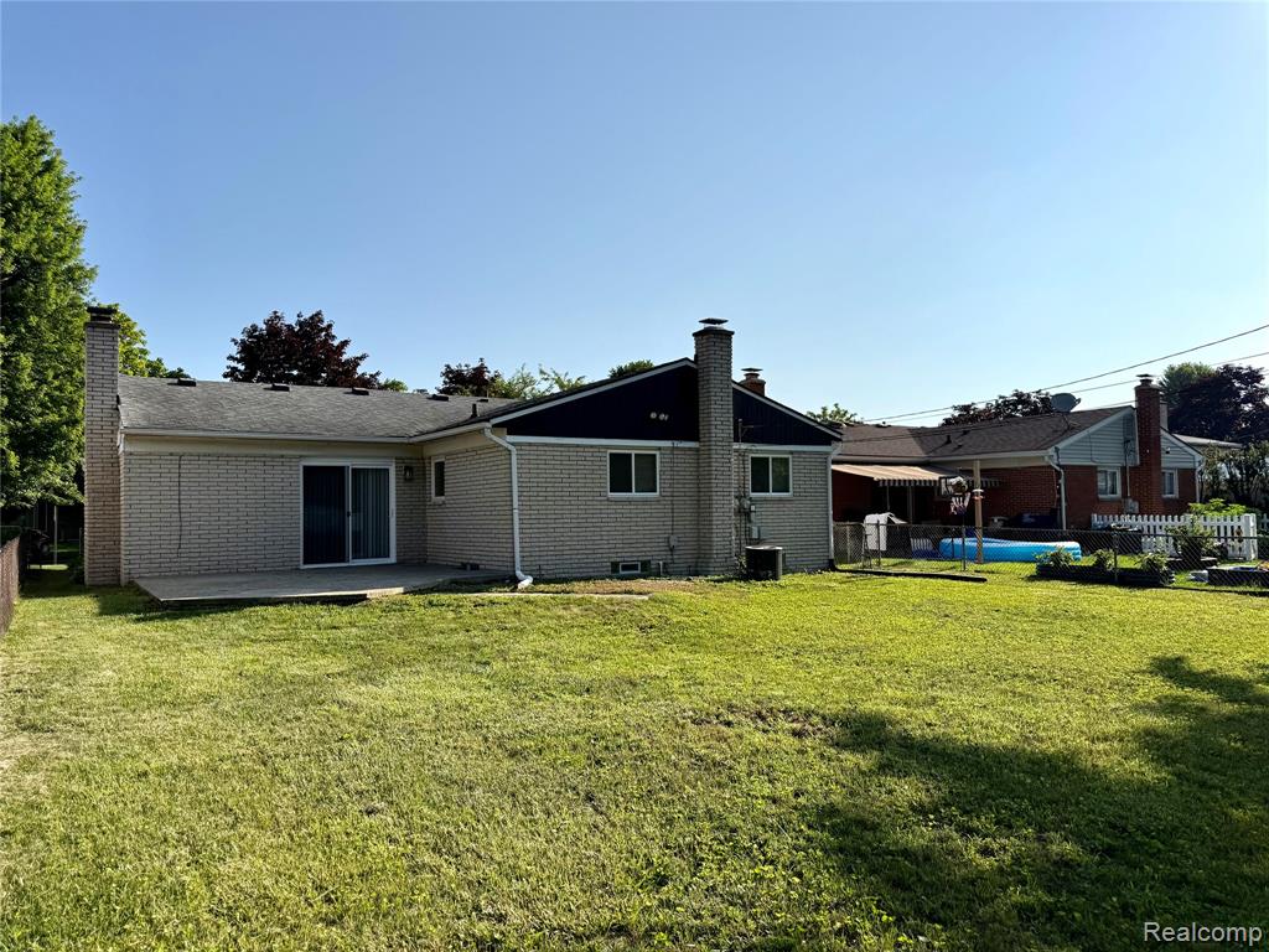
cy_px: 476
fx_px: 880
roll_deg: +0.7
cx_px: 634
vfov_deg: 56.8
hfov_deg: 71.6
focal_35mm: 24
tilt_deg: +2.6
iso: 80
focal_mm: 6.76
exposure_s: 1/8130
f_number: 1.78
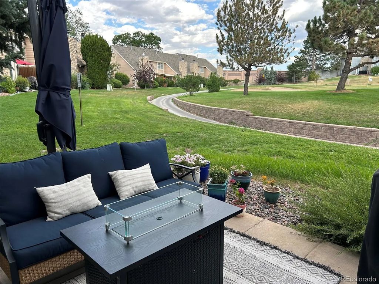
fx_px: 285
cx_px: 190
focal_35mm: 26
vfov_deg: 53.1
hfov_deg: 67.3
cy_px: 142
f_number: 1.5
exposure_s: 1/552
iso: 50
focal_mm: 5.7
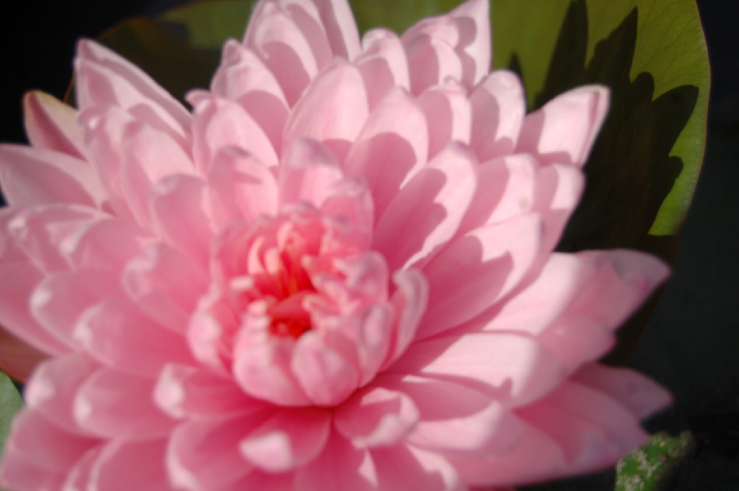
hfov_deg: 28.1
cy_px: 246
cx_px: 370
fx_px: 1477
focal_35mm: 72
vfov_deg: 18.9
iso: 200
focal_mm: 48
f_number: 5.6
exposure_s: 1/1250
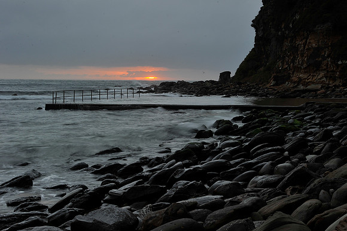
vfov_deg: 19.4
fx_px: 674
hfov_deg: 28.9
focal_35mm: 70
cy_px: 116
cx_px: 174
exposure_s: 1/4
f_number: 11
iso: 400
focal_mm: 70
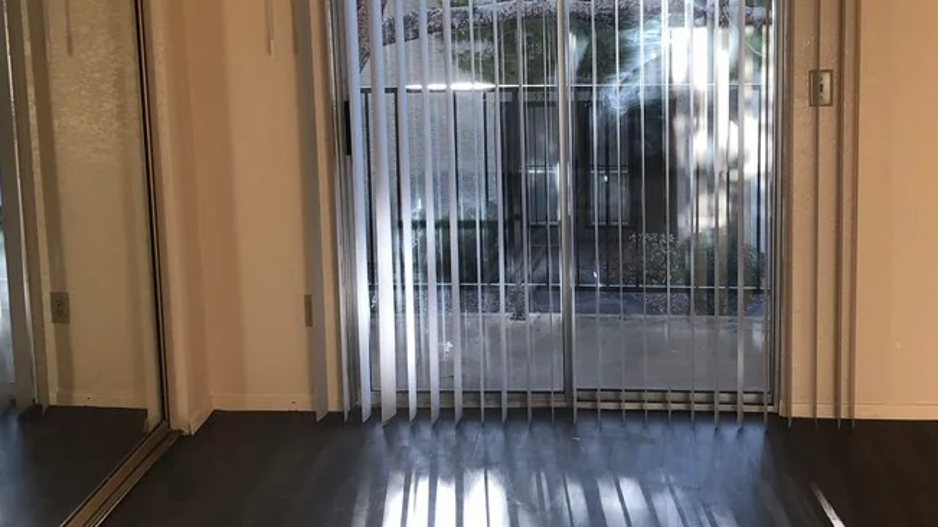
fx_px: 1194
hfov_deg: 42.9
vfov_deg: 24.6
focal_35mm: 48
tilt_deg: -11.3
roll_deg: +1.2
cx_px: 514
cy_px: 127
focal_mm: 3.99
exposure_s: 1/120
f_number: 1.8
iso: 32
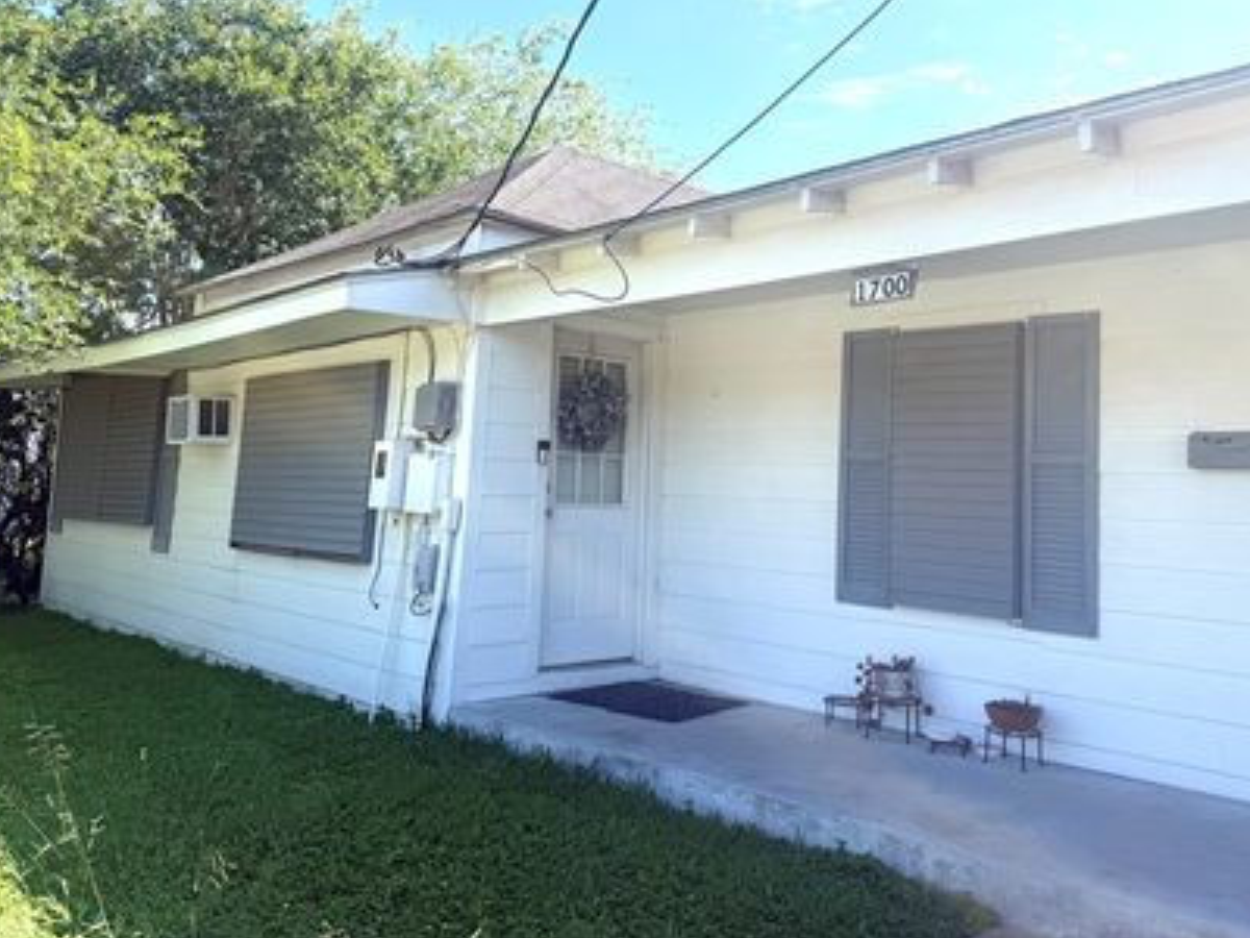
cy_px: 380
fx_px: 1083
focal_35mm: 30
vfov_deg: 46.6
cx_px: 688
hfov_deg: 59.8
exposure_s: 1/3145
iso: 80
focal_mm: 6.76
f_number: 1.78
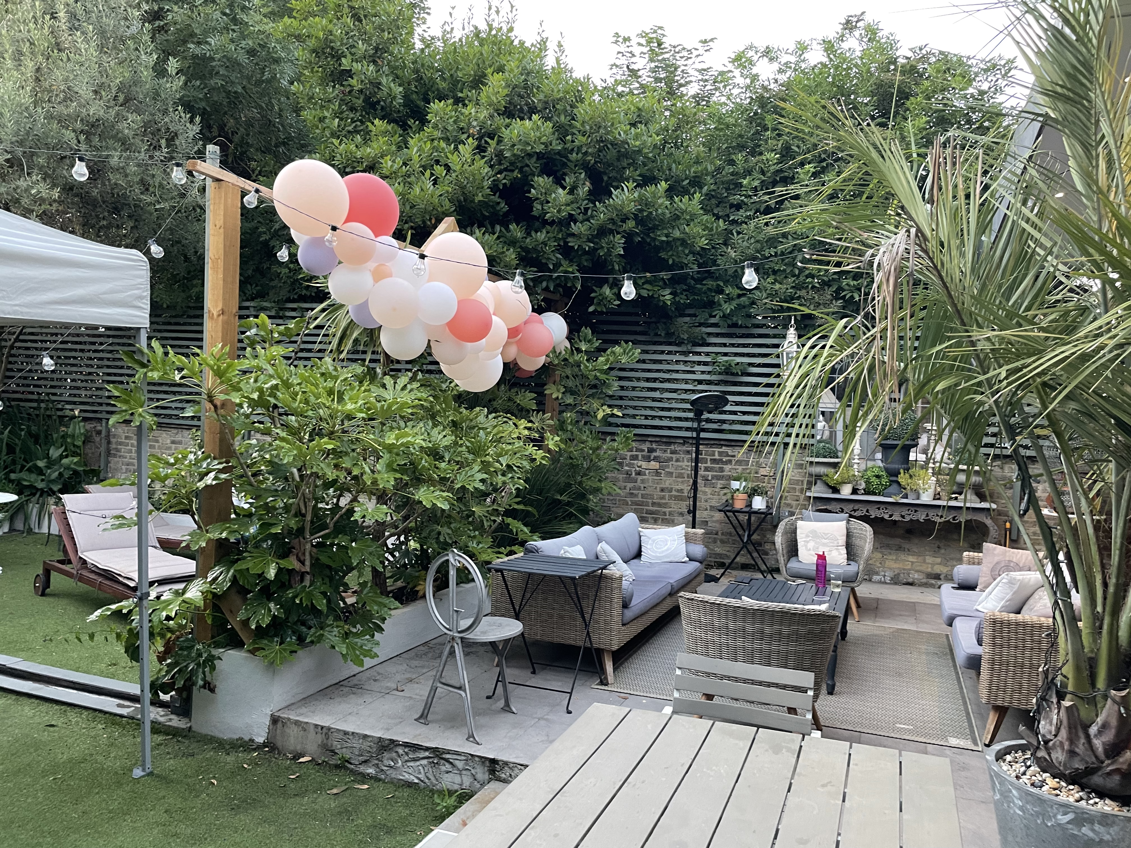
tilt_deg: -1.8
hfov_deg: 67.3
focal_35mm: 26
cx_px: 566
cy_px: 424
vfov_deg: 53.1
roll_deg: -2.3
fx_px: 849
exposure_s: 1/50
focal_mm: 4.2
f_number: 1.6
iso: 200
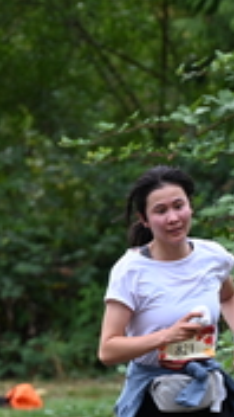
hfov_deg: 1.9
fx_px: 7214
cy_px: 335
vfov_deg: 3.3
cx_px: 161
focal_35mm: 654
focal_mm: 200
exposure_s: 1/400
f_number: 6.3
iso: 400
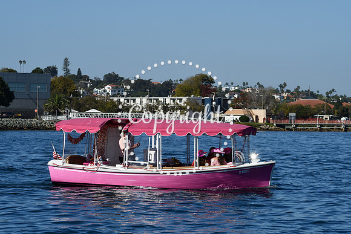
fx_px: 1902
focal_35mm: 195
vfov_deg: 7.0
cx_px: 176
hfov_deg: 10.5
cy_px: 117
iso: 100
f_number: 9
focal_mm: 130
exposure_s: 1/640
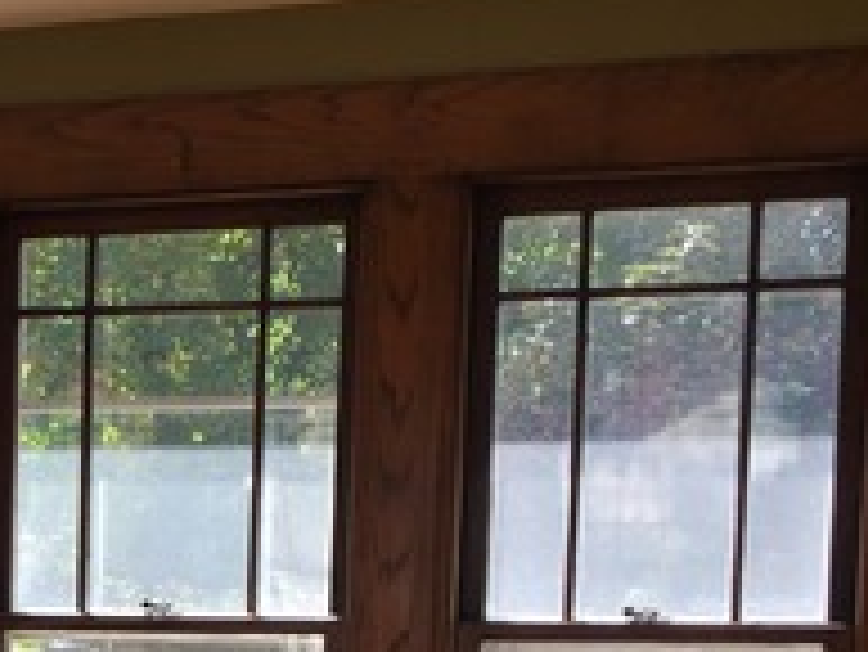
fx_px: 2409
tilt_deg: -5.2
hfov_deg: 18.6
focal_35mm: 96
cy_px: 769
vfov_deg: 14.9
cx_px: -342
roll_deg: -1.0
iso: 32
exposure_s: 1/241
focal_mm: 4.15
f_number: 2.2
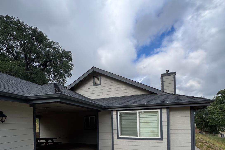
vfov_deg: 57.0
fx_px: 125
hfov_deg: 84.0
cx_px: 110
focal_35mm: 20
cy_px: 122
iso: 40
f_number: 2.2
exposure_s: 1/296
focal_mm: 2.22
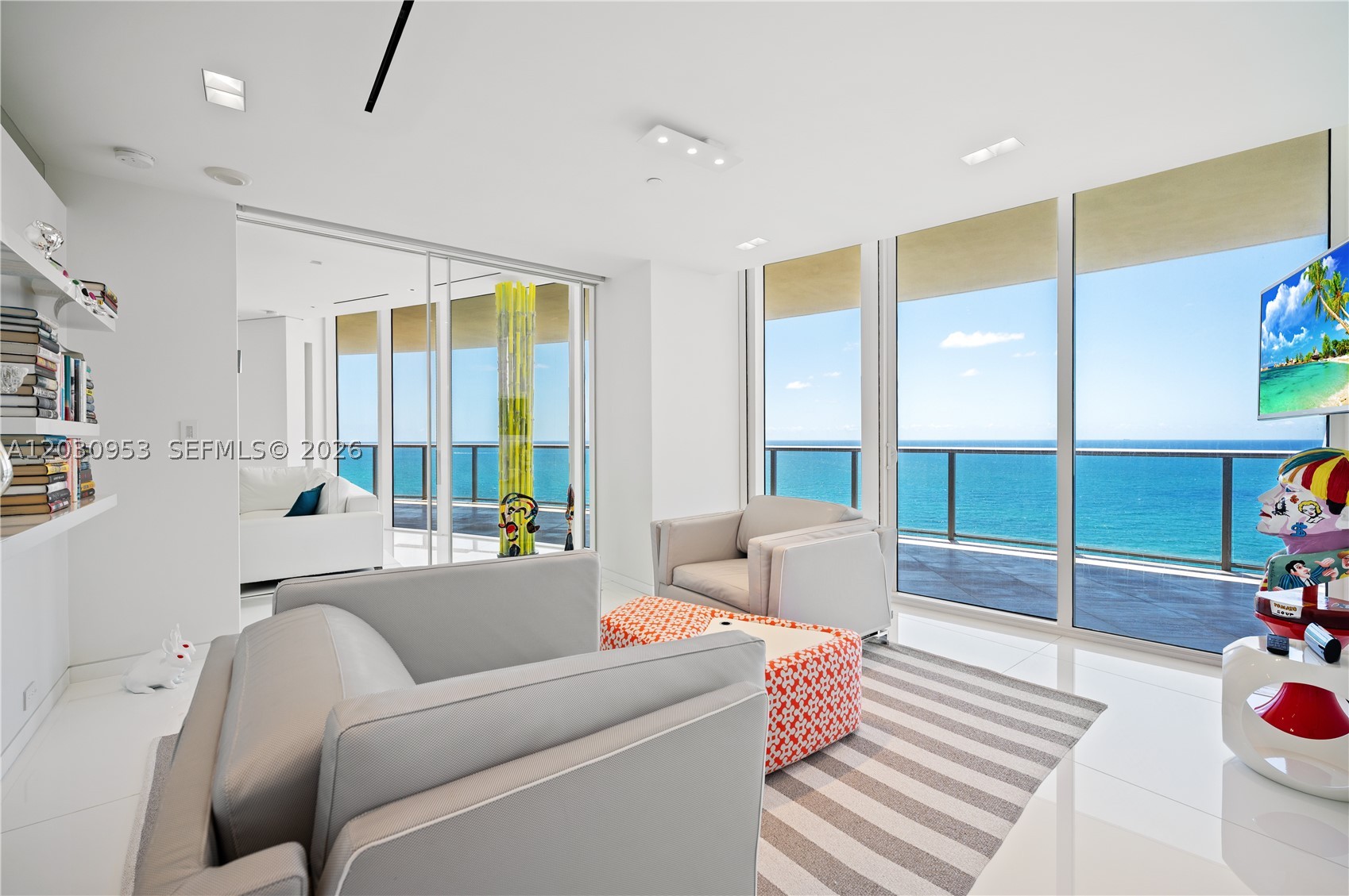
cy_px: 448
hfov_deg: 102.3
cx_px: 674
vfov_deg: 79.1
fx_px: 543
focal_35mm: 14
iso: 200
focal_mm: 14.5
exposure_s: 1/80
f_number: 4.5
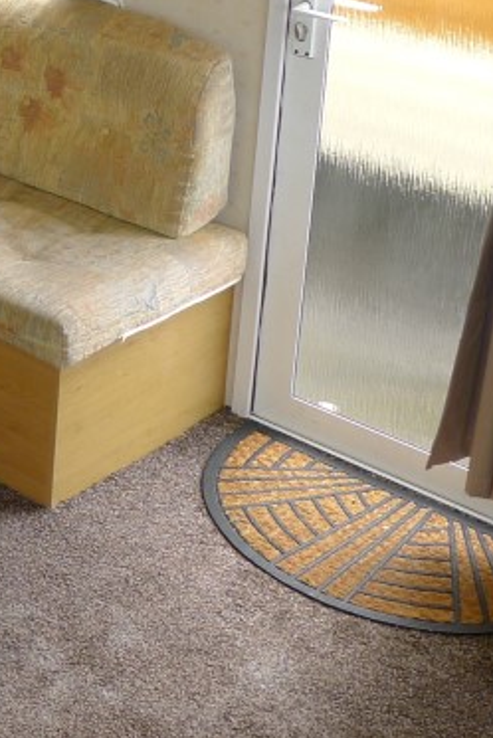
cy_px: 59
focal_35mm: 74
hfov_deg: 15.4
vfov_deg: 26.3
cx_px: -441
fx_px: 1519
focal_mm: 5.1
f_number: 2.8
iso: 100
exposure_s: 1/160
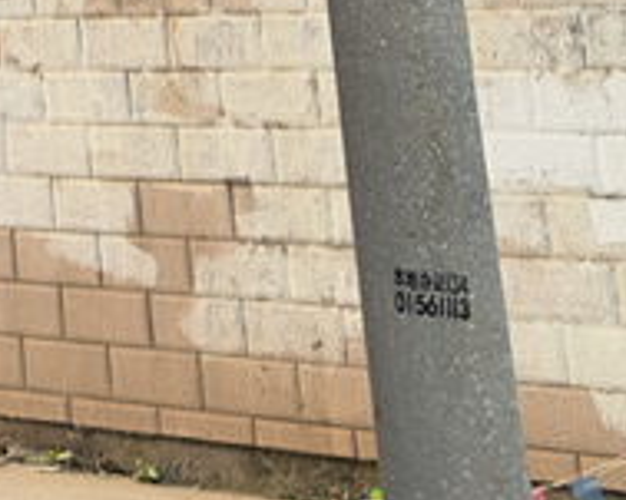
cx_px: -1010
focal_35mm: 149
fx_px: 2759
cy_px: -675
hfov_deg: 10.6
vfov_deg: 9.3
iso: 80
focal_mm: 6.86
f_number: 1.78
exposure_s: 1/761
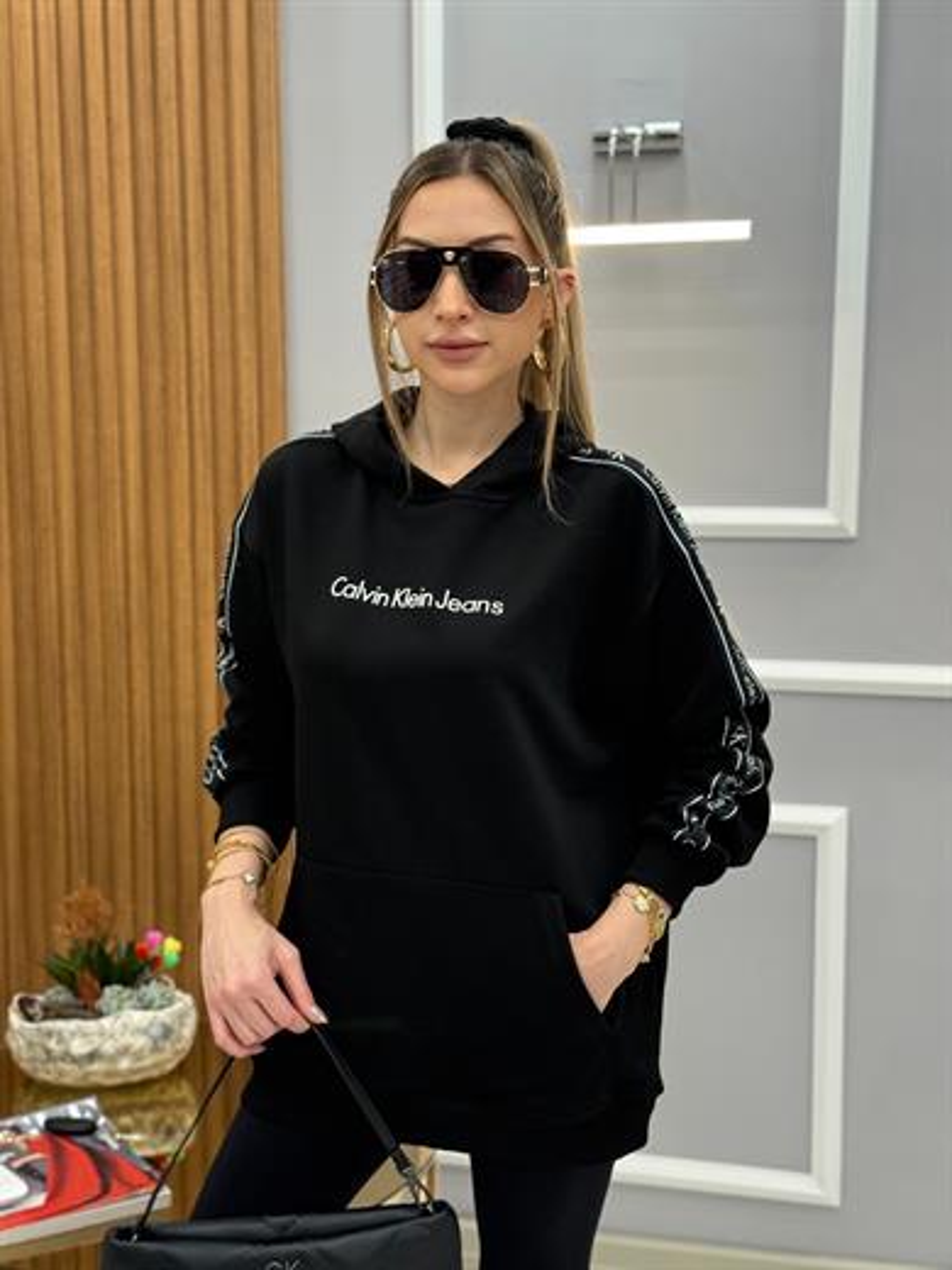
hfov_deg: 30.3
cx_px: 476
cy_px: 635
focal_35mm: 48
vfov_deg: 39.7
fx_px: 1760
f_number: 1.78
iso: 160
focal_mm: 6.76
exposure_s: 1/100
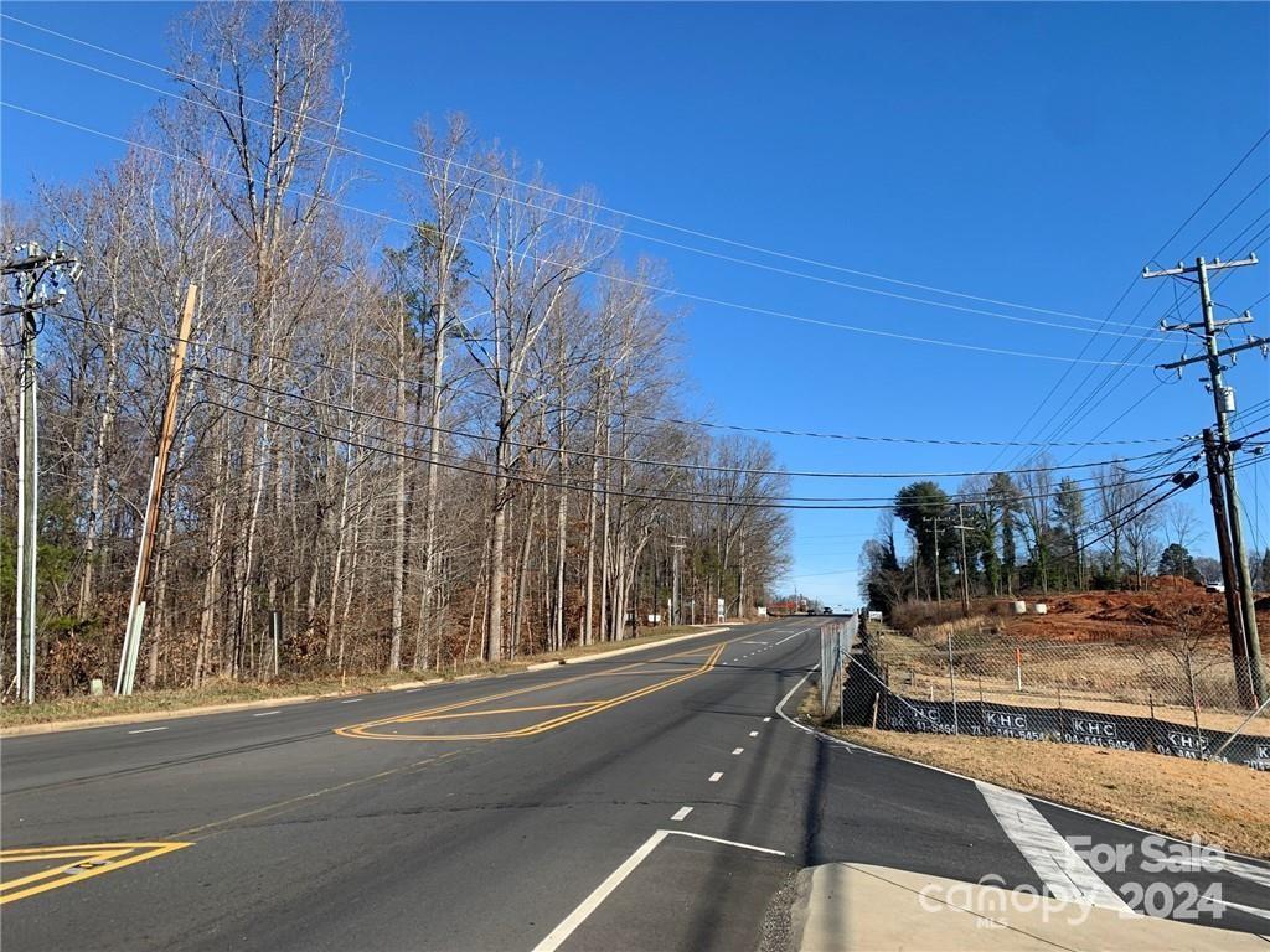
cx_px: 635
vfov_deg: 53.1
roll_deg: -0.2
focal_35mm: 26
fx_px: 954
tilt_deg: +11.2
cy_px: 476
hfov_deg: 67.3
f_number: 1.8
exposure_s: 1/1748
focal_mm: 4.25
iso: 25
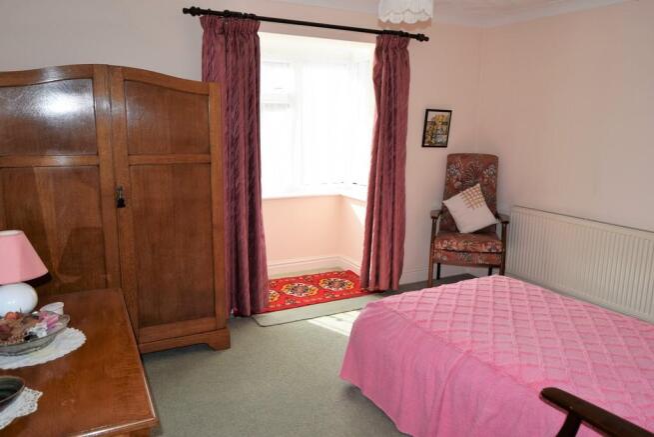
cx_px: 327
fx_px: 491
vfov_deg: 48.0
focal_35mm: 27
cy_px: 218
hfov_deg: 67.4
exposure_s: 1/125
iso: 320
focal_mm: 18
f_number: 5.6
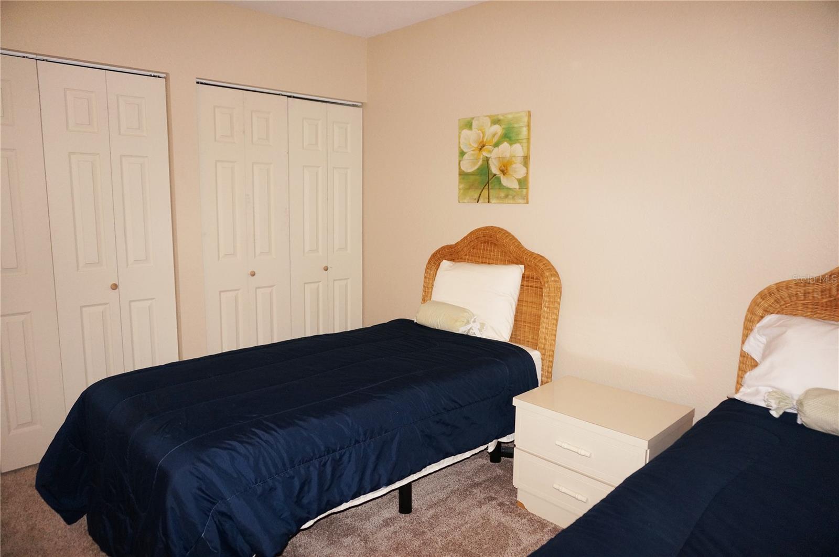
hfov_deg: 73.8
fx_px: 559
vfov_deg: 53.0
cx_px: 420
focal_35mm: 24
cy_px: 278
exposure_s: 1/60
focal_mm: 16
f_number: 3.5
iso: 800
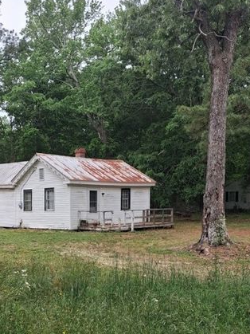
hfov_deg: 33.3
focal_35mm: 43
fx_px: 414
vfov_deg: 43.1
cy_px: 230
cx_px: 84
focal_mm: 4
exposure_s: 1/275
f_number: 1.8
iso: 25
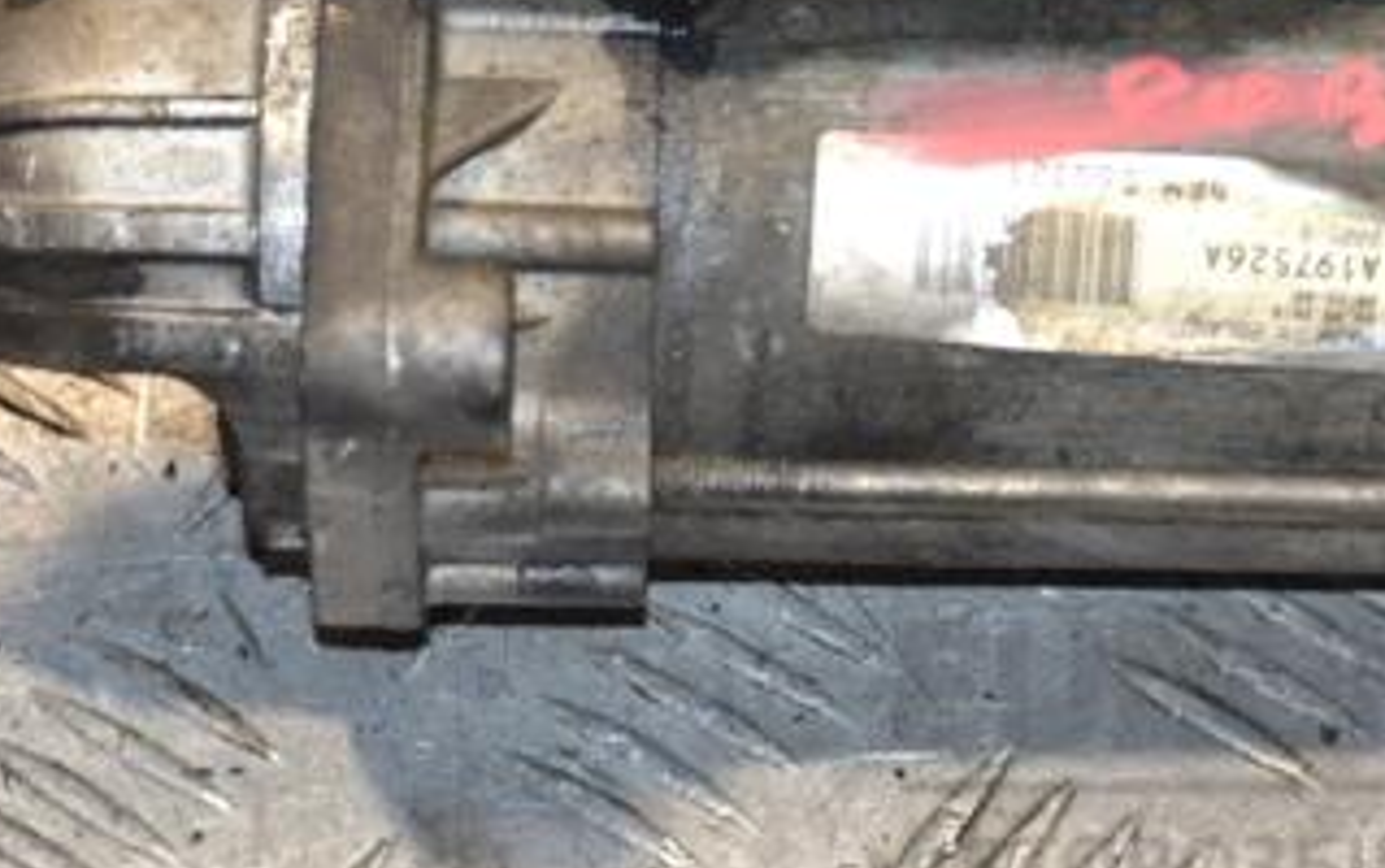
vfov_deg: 6.5
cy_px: 108
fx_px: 7594
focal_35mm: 201
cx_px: 816
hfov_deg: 10.4
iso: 800
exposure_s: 1/100
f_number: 5.3
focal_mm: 70
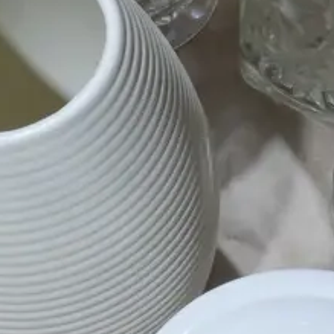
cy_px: 40
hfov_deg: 10.9
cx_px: -64
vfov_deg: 11.1
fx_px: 1714
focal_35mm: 157
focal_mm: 19
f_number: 11
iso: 1250
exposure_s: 1/60
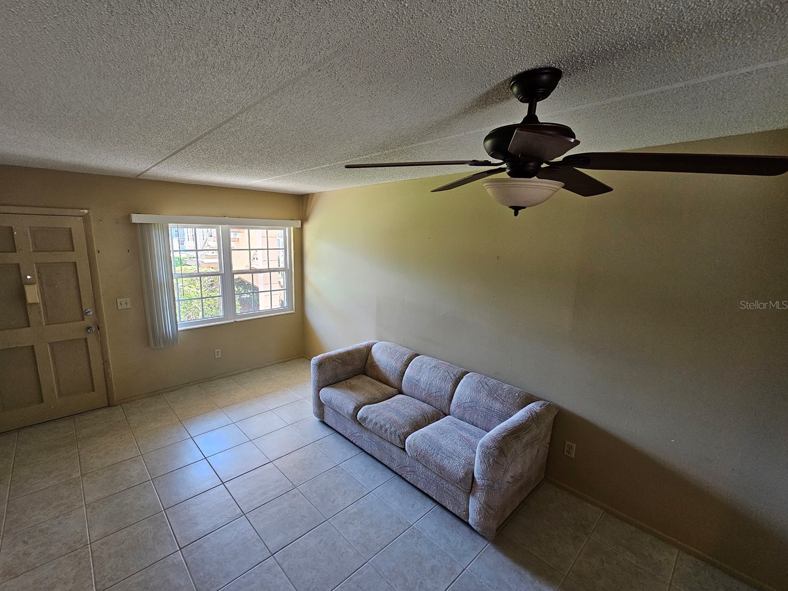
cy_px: 305
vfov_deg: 85.6
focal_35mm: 14
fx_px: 319
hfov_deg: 101.9
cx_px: 366
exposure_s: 1/60
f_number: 2.2
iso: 200
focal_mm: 2.2
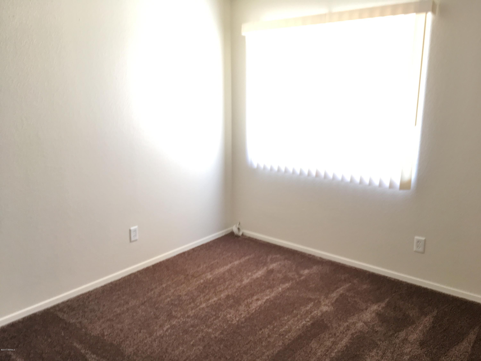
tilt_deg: -12.9
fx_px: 403
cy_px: 180
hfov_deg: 61.7
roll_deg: -0.6
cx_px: 240
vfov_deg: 48.2
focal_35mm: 29
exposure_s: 1/30
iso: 50
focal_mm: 4.15
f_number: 2.2
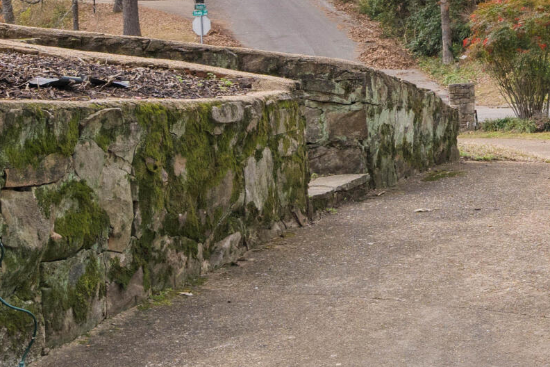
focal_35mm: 72
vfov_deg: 18.4
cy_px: 1
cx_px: 701
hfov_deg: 24.7
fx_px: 1100
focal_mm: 19
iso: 320
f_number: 7.1
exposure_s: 1/400
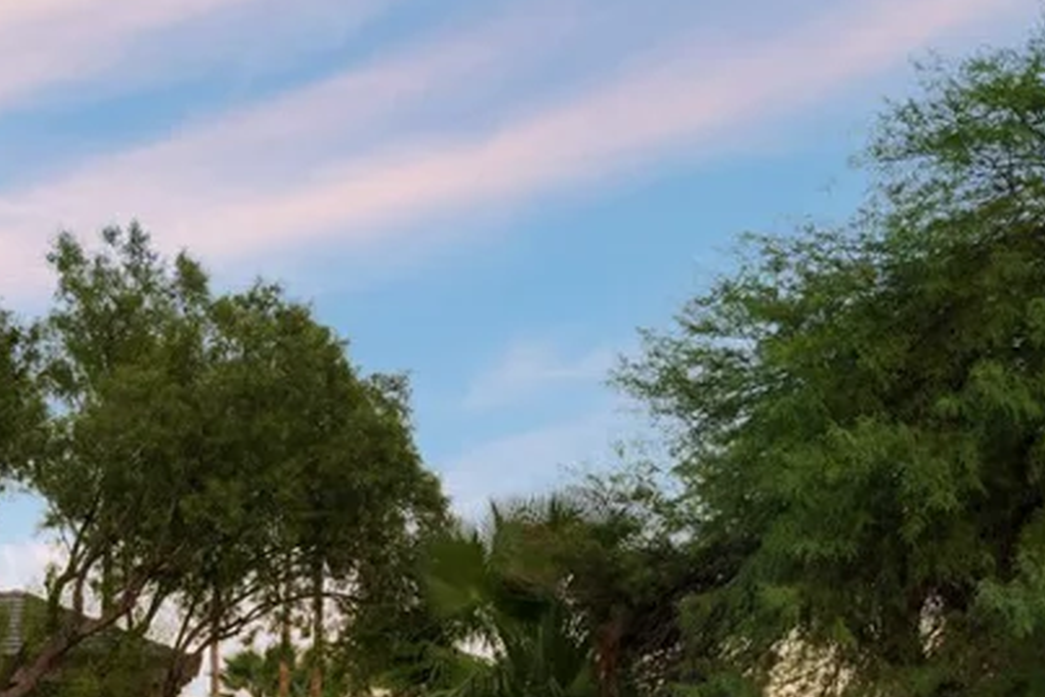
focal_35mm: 61
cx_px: 316
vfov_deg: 21.5
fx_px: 1771
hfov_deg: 32.5
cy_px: 703
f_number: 5.6
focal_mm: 24
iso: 1250
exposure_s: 1/640
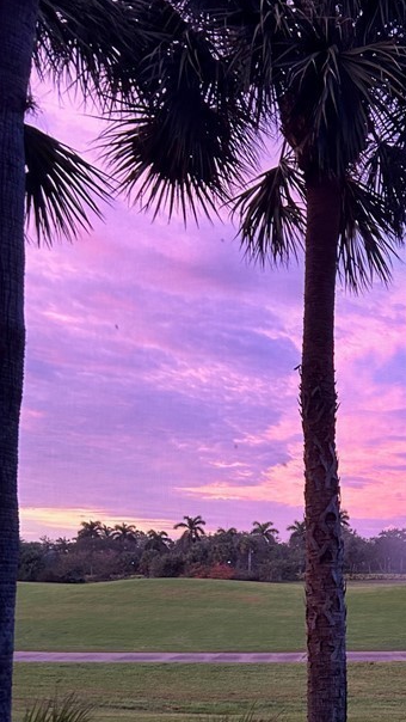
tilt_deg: +0.7
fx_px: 918
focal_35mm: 48
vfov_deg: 41.6
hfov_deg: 23.4
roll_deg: +0.3
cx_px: 449
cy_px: 540
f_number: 1.5
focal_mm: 5.7
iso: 250
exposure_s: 1/60
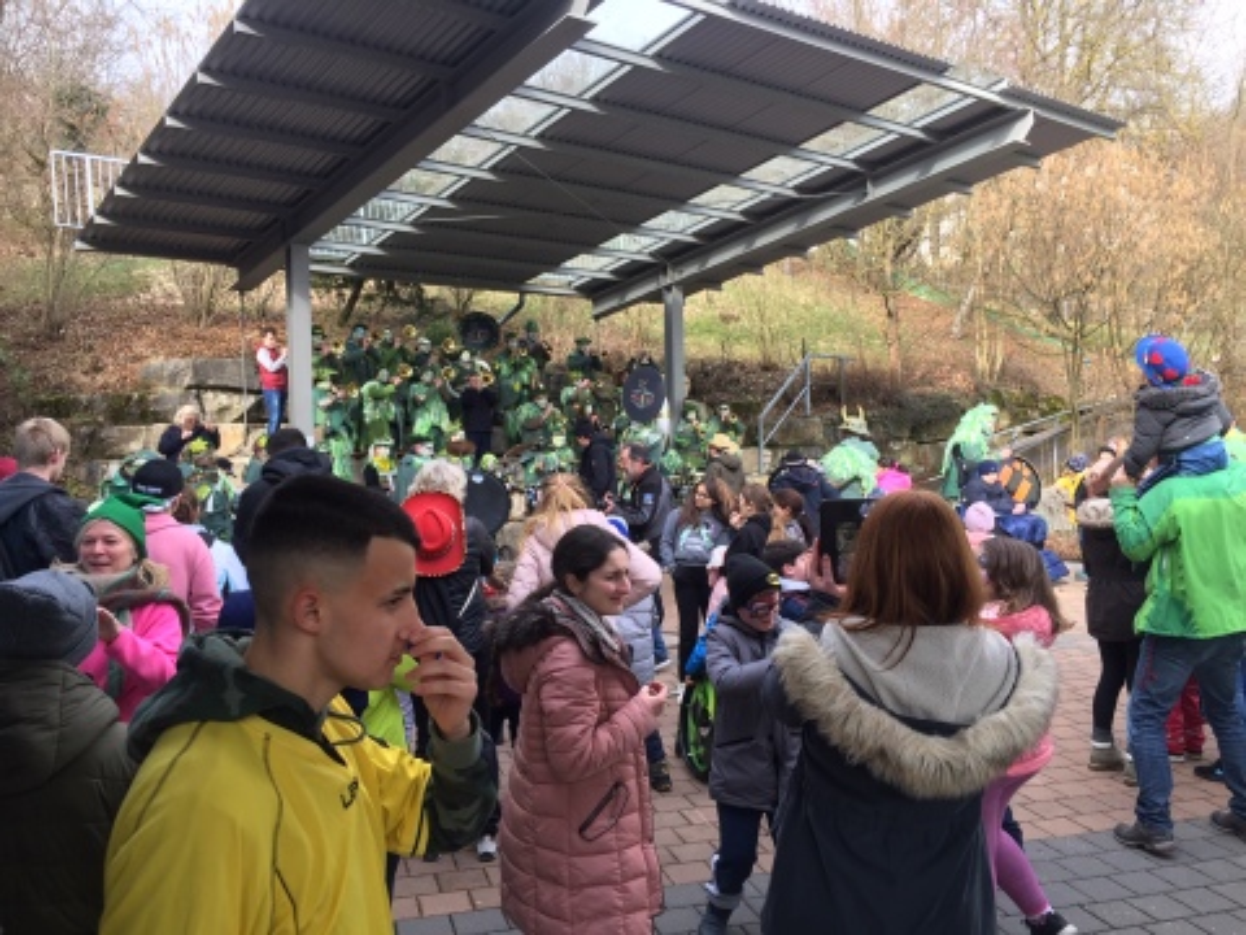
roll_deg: -0.3
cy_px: 468
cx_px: 623
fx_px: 1044
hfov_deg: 61.7
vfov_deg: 48.2
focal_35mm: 29
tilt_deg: +1.2
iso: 32
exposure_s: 1/230
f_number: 2.2
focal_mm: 4.15
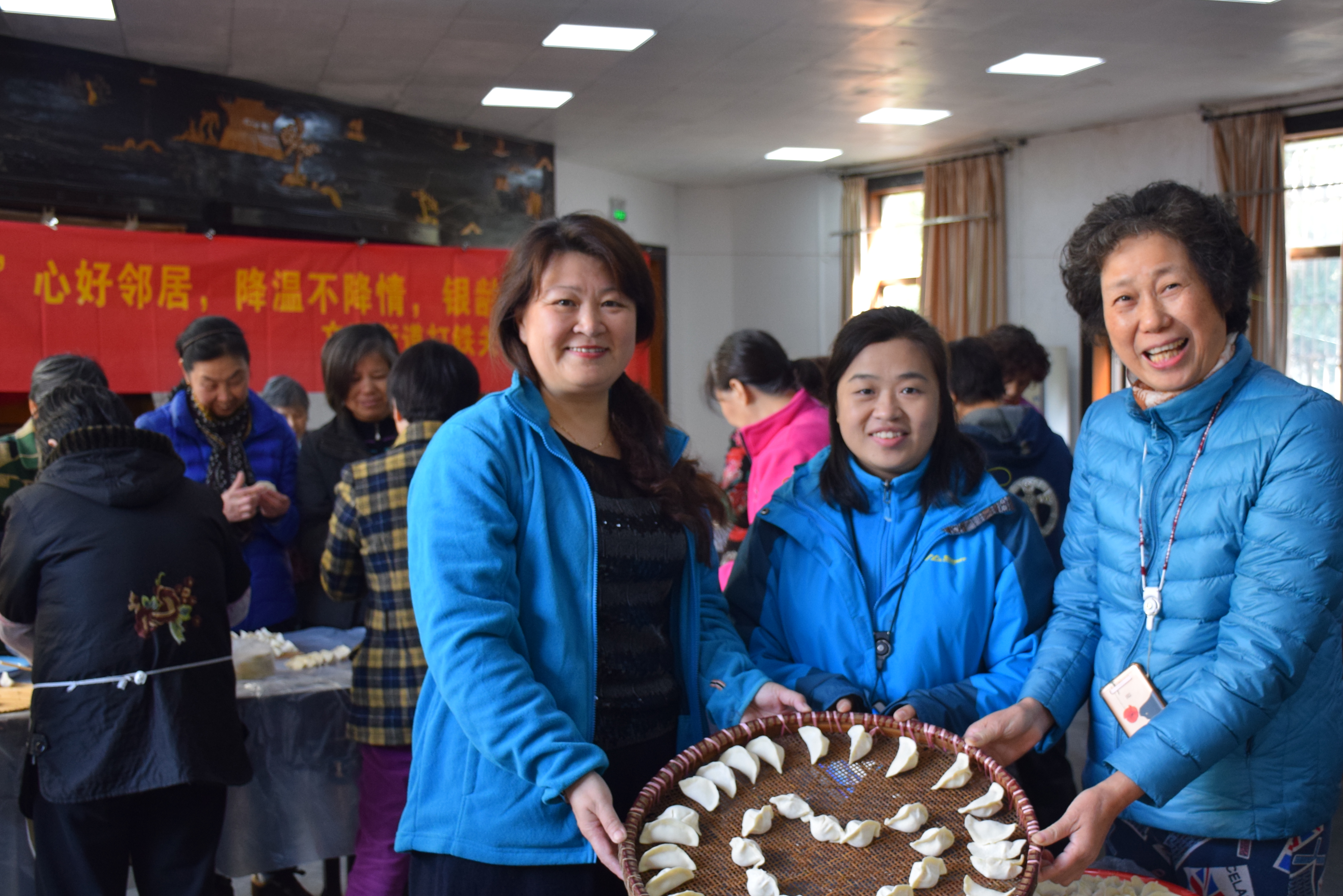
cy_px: 500
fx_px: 1754
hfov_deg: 41.8
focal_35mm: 47
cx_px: 784
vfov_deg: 28.6
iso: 800
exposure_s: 1/60
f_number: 3.8
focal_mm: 26
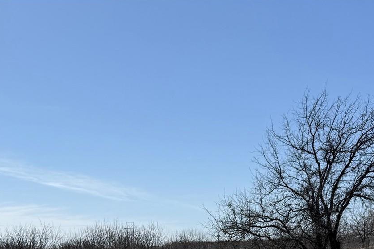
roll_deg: +0.9
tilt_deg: -7.4
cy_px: 340
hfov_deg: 32.7
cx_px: 140
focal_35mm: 61
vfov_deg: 20.1
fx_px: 634
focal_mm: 6.76
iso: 80
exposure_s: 1/7353
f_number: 1.78
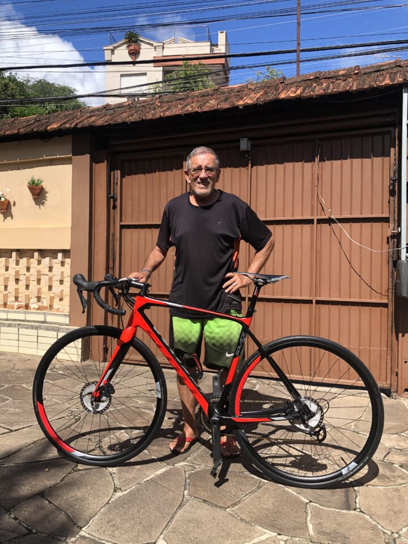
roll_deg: -1.1
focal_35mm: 28
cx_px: 204
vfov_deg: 63.4
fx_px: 440
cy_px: 272
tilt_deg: +0.1
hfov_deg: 49.7
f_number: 1.8
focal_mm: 4
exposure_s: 1/1389
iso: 20
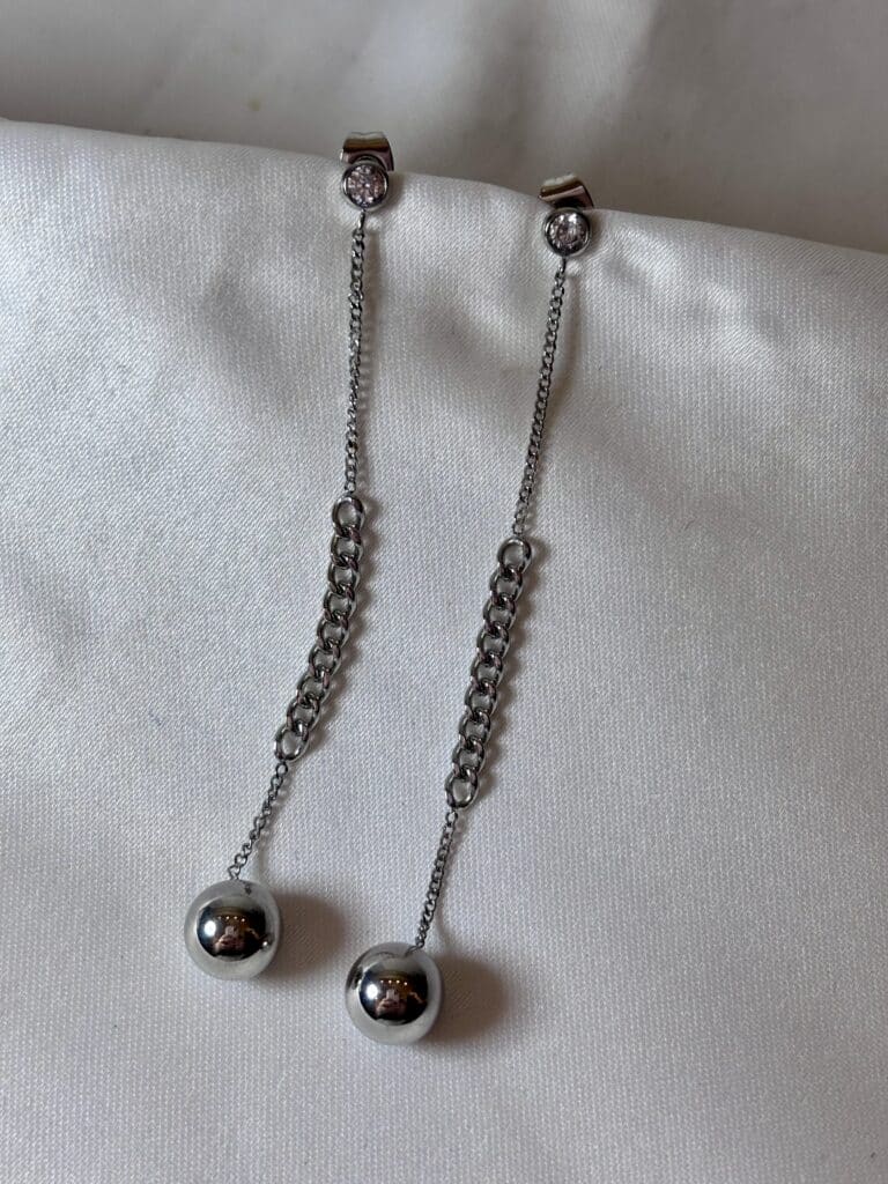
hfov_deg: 28.0
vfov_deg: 36.8
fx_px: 1779
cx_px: 444
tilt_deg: -64.7
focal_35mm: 52
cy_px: 592
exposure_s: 1/288
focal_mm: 5.96
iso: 32
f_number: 1.6
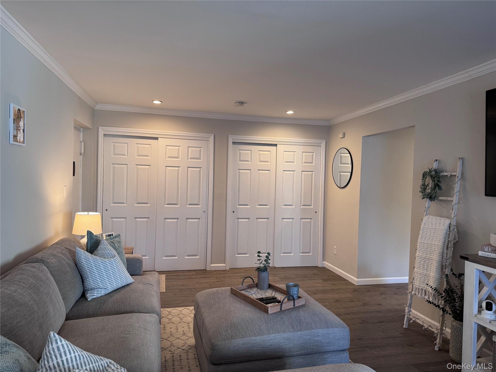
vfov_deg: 56.8
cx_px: 248
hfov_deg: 71.6
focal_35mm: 24
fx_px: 344
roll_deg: -0.5
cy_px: 186
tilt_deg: -0.5
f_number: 1.78
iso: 160
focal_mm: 6.76
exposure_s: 1/60
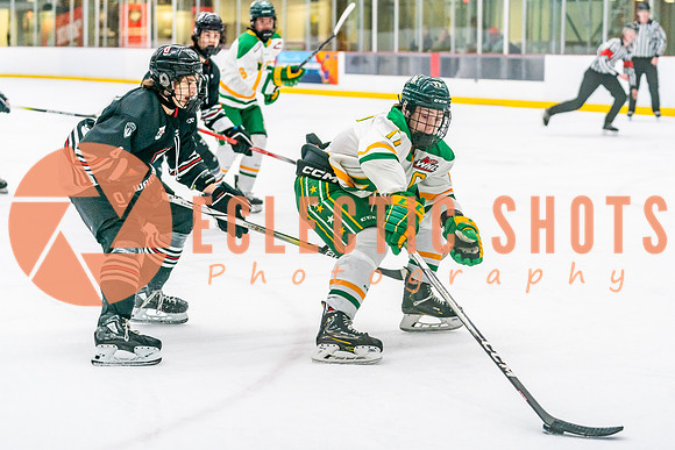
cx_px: 352
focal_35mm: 89
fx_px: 1660
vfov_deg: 15.4
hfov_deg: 23.0
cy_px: 165
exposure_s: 1/1250
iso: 3200
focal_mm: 70
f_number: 2.8
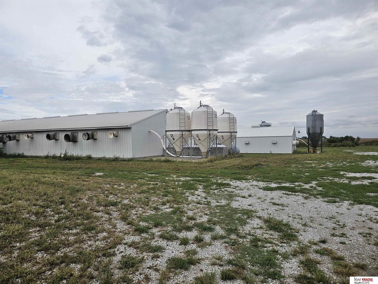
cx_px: 189
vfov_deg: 58.9
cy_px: 142
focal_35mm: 23
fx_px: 251
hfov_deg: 73.9
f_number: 1.7
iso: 10
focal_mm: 6.3
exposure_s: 1/728
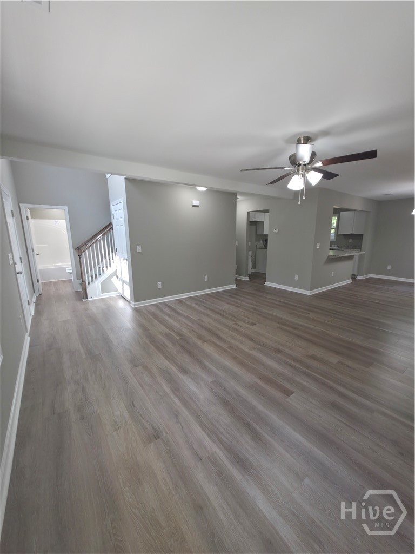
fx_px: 208
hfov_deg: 89.9
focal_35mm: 13
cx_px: 208
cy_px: 277
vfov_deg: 106.2
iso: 64
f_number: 1.9
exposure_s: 1/120
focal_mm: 2.2
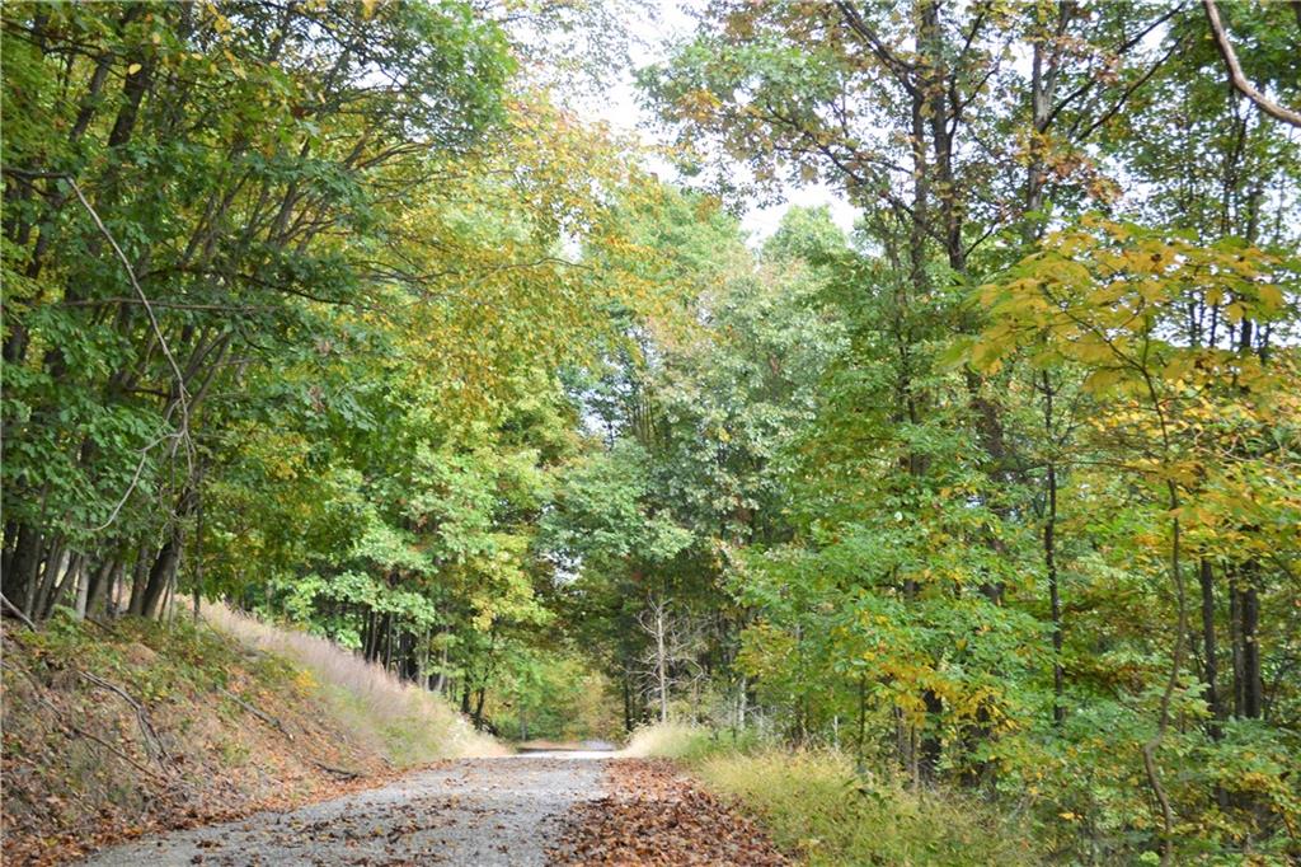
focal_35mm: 57
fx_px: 2059
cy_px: 434
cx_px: 650
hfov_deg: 35.1
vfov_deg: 23.8
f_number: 5.6
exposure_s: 1/125
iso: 180
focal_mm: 38
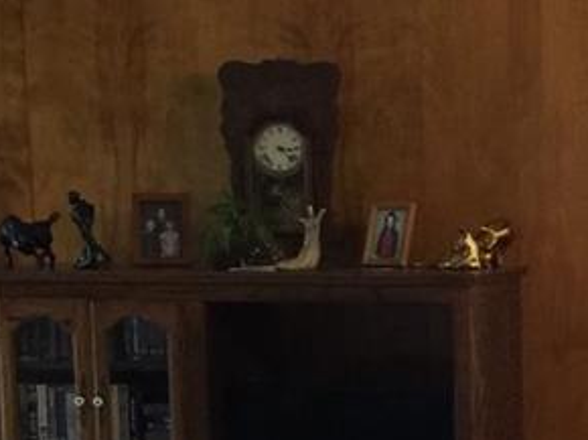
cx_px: 762
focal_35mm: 150
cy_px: 602
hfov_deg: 12.8
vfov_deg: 9.7
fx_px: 2546
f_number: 2.2
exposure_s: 1/15
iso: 64
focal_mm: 4.15
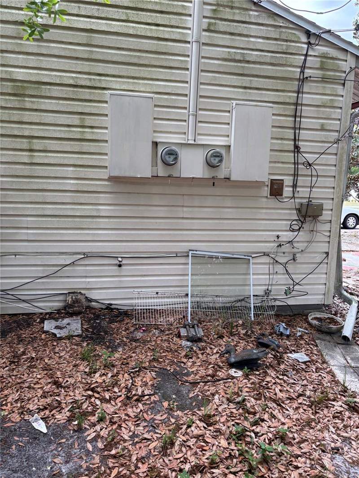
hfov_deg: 53.1
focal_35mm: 26
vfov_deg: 67.3
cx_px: 180
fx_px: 359
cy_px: 239
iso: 50
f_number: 1.6
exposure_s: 1/377
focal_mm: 5.96
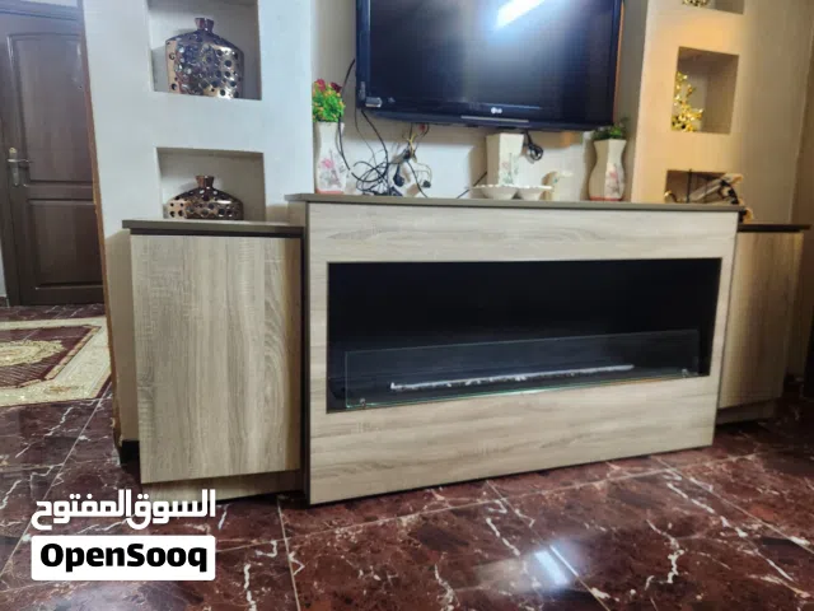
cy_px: 306
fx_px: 541
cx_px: 407
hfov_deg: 73.9
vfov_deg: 58.9
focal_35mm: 23
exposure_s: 1/100
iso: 640
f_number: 1.8
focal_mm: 5.4
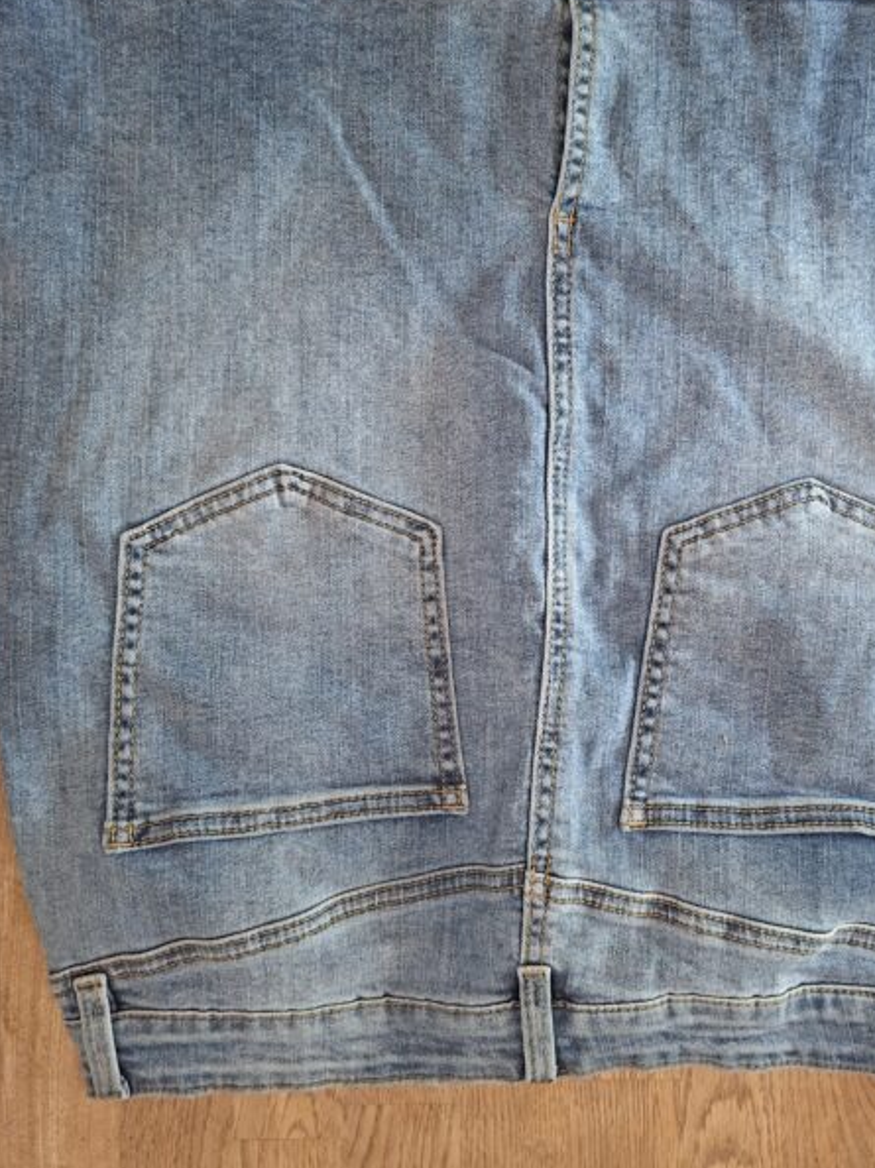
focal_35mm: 31
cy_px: 570
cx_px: 543
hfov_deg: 45.1
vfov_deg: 58.4
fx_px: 1046
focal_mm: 5.54
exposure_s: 1/33
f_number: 1.8
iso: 400
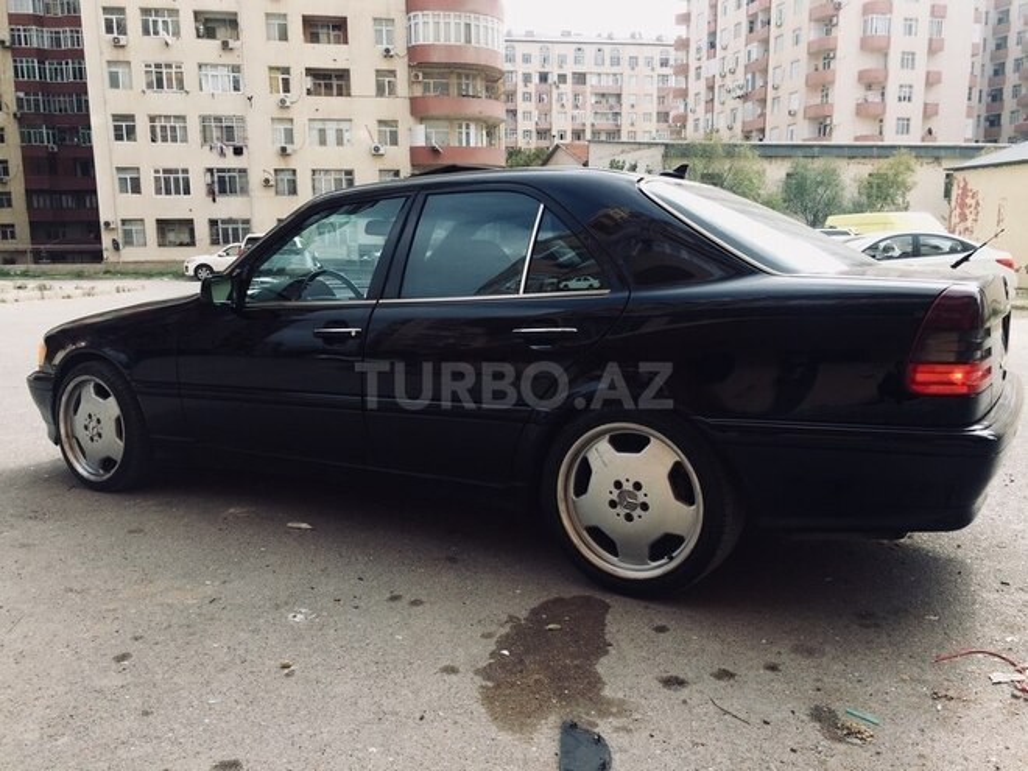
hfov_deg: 61.7
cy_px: 386
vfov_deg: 48.2
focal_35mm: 29
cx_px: 514
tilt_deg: -10.5
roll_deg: +1.1
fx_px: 861
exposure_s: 1/432
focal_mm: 4.15
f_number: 2.2
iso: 32
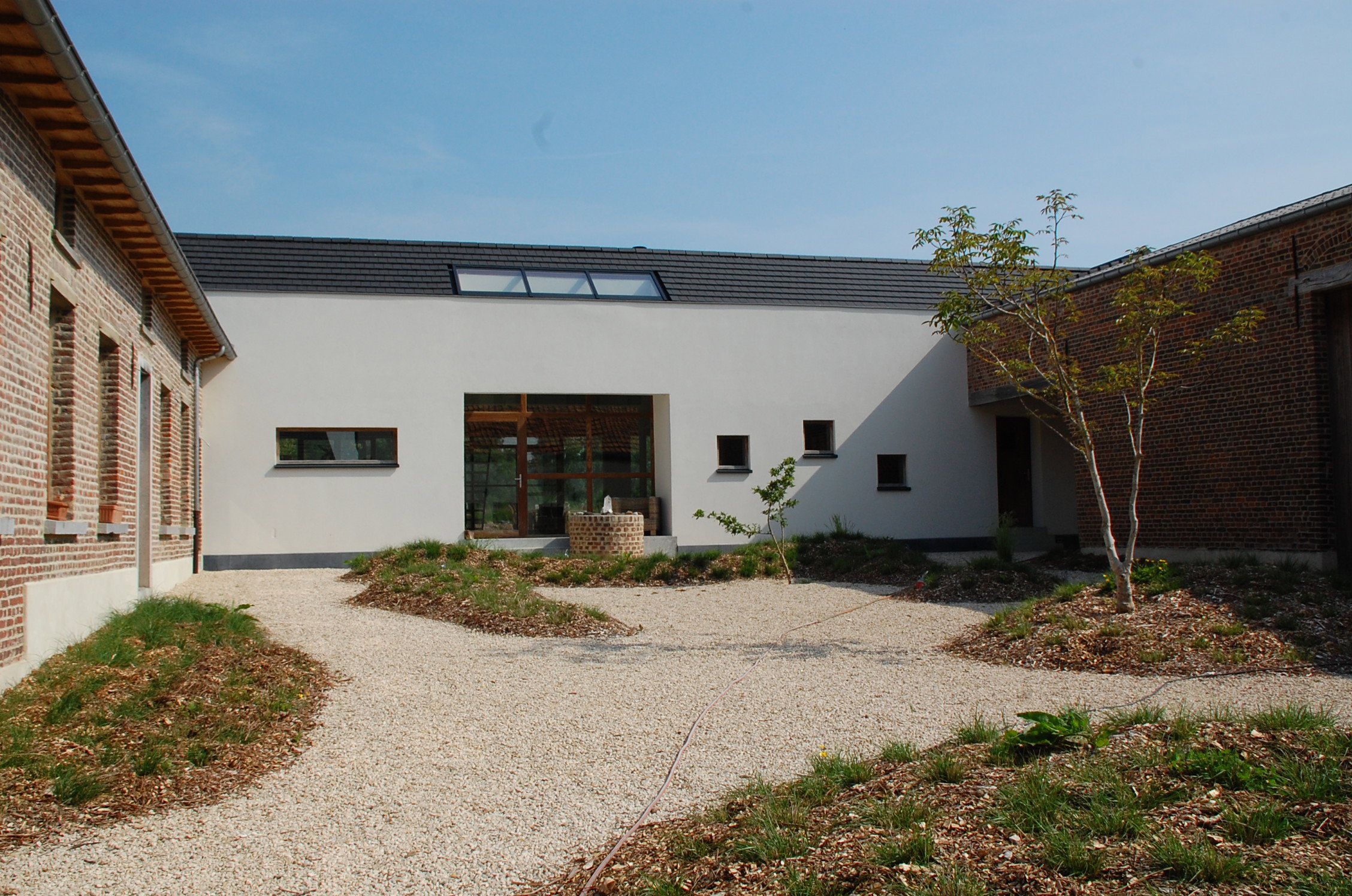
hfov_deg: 51.4
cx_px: 676
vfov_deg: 35.4
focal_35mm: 38
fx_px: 1406
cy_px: 448
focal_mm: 25
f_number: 13
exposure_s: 1/640
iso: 400
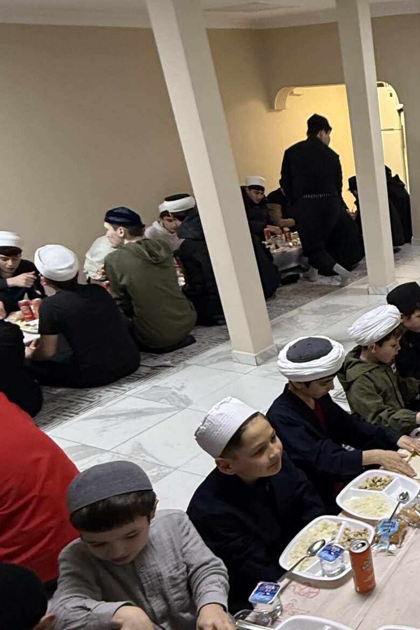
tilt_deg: -22.1
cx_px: 484
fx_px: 560
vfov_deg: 58.4
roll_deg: +1.3
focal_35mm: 32
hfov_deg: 34.3
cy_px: 368
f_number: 2.2
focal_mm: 2.22
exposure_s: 1/50
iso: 250
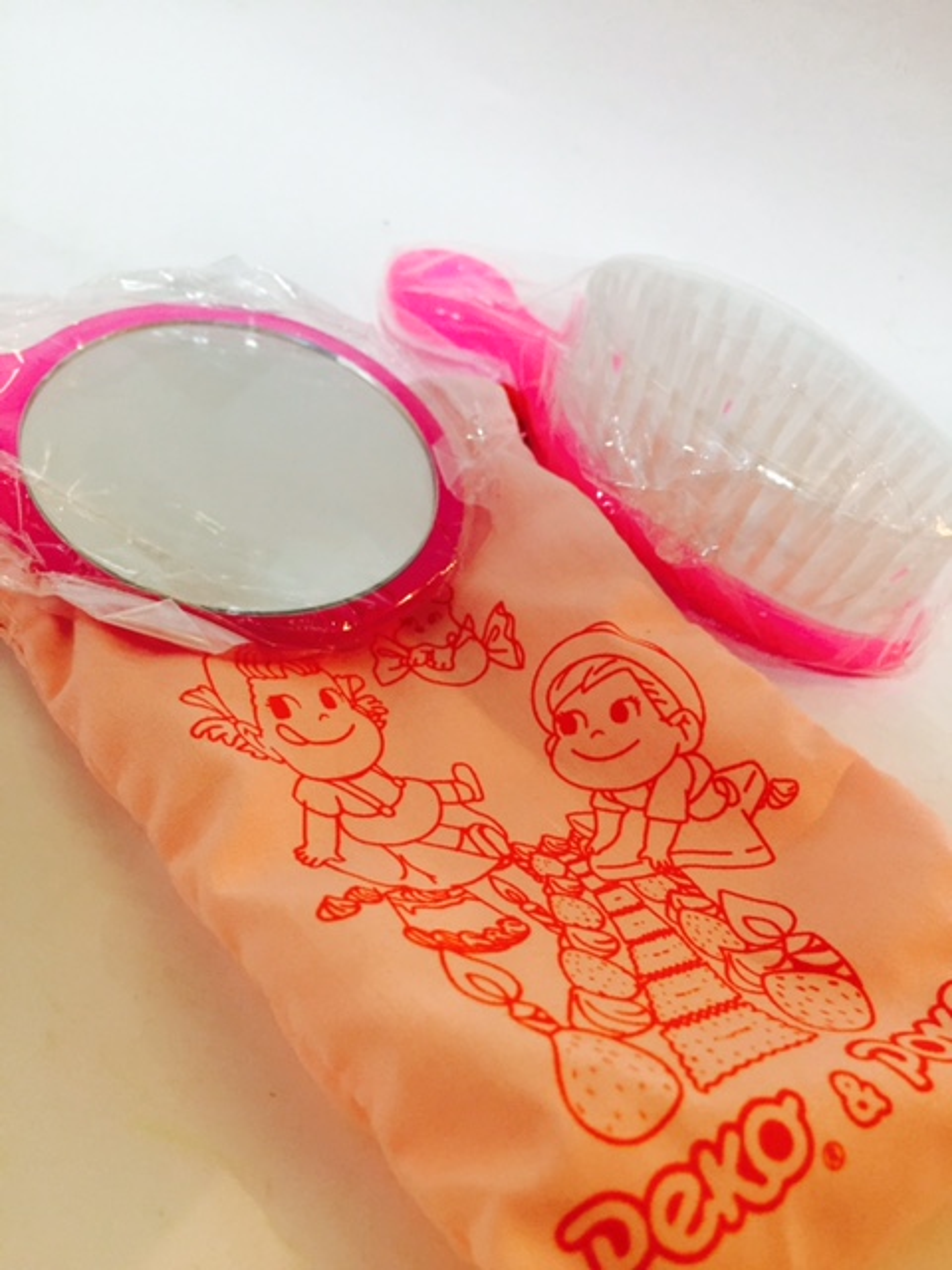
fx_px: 1063
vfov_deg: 61.7
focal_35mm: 29
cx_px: 476
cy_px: 635
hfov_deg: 48.2
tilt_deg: -43.6
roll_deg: -17.1
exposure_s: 1/33
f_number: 2.2
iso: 64
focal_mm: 4.15
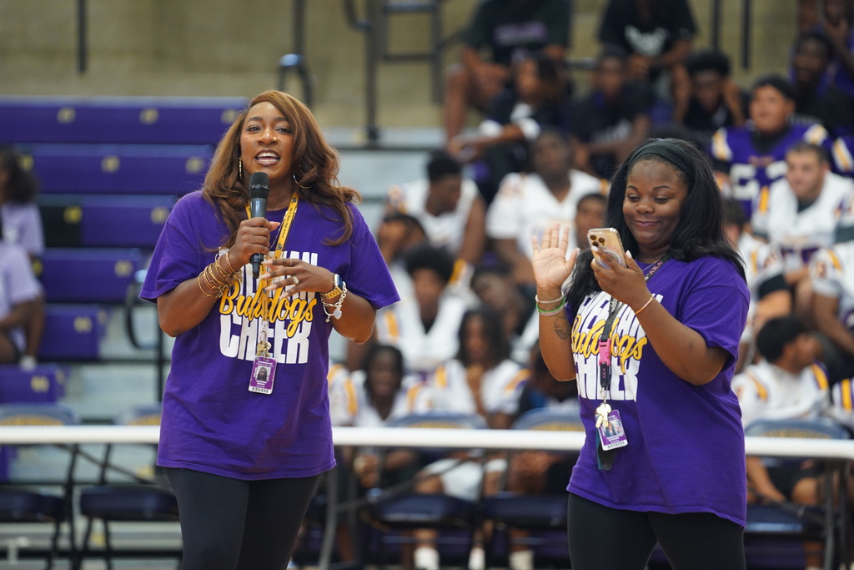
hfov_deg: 10.4
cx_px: 427
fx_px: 4697
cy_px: 285
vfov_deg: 6.9
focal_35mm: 198
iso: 2500
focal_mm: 198
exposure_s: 1/200
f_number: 2.8
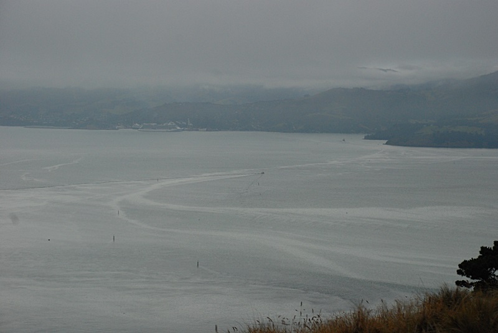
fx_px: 1288
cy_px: 166
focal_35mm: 93
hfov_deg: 21.9
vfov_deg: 14.8
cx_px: 249
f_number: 6.3
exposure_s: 1/1600
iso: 400
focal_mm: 62
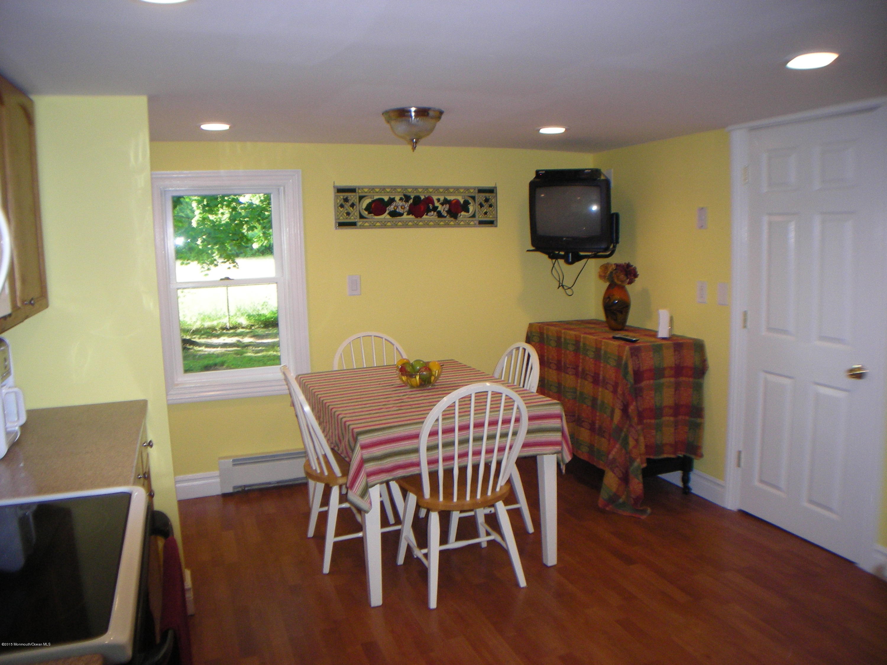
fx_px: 974
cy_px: 332
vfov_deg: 37.7
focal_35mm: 38
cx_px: 444
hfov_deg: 49.0
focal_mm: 6.3
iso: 163
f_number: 3.2
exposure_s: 1/60
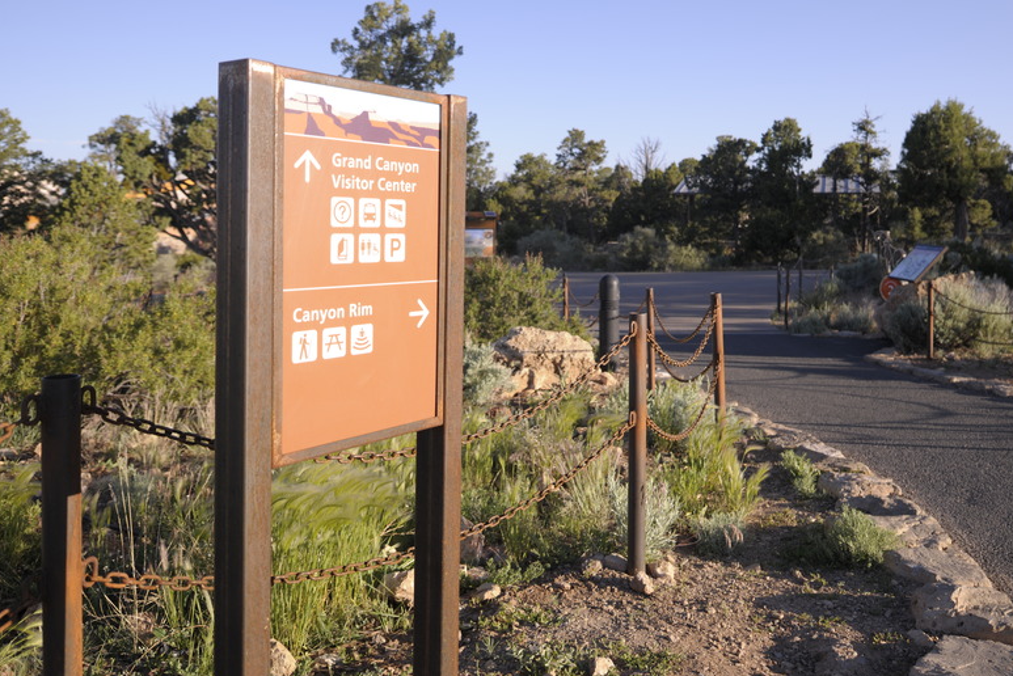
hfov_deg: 60.2
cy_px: 373
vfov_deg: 42.3
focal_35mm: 31
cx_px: 550
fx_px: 873
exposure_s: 1/500
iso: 100
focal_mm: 24
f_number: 4
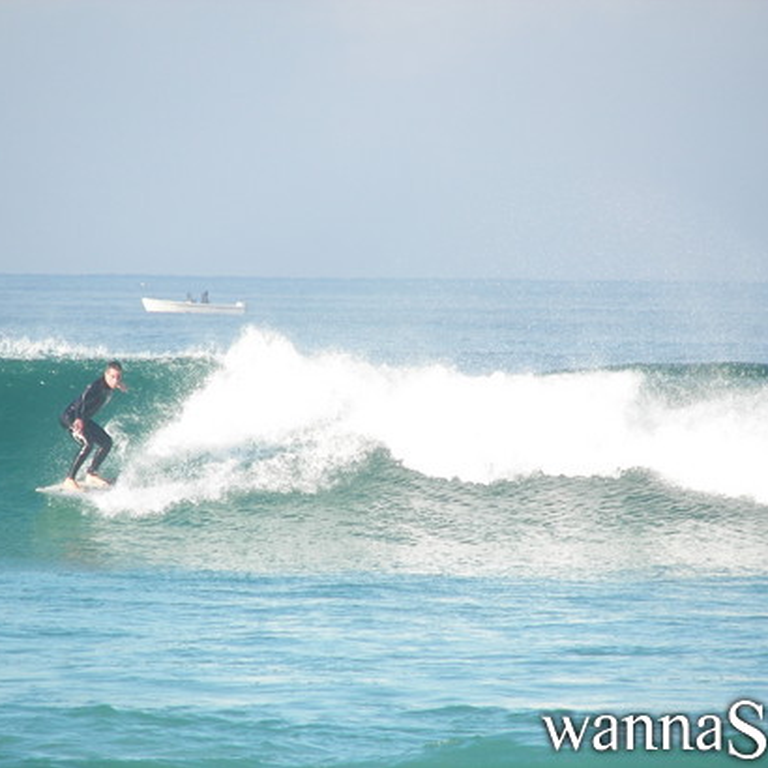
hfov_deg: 3.4
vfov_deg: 3.4
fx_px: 12852
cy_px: 384
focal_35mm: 512
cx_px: 355
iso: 50
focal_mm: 72
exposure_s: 1/320
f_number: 3.7
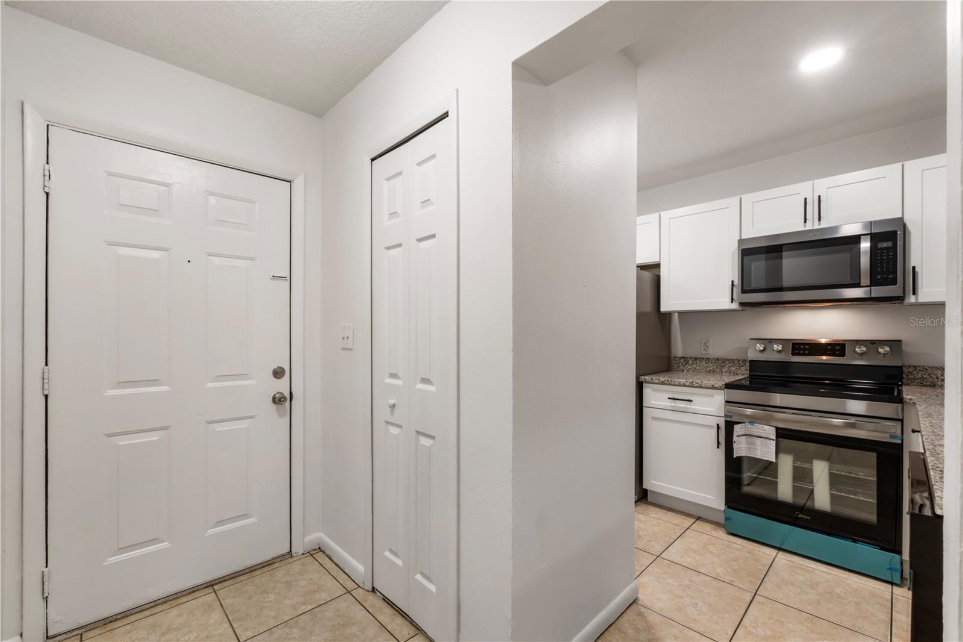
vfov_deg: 77.3
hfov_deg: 100.4
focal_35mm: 15
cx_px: 482
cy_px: 321
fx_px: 401
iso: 320
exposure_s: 1/20
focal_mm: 10
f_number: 10
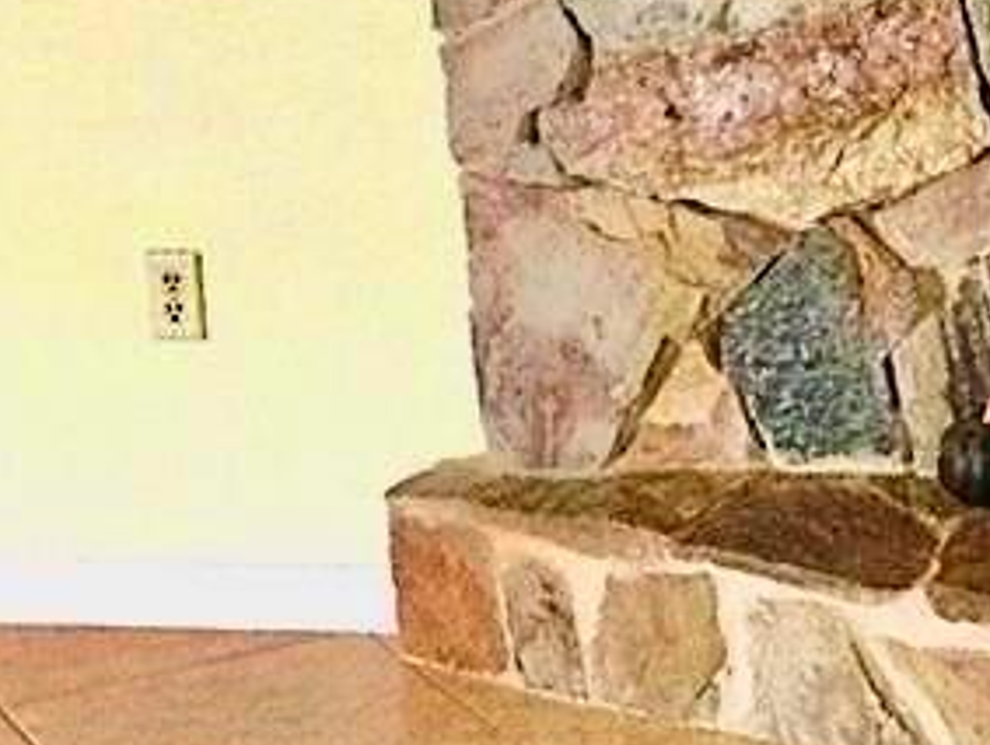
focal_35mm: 112
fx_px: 3207
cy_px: -52
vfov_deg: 13.0
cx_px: 1308
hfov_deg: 16.5
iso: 200
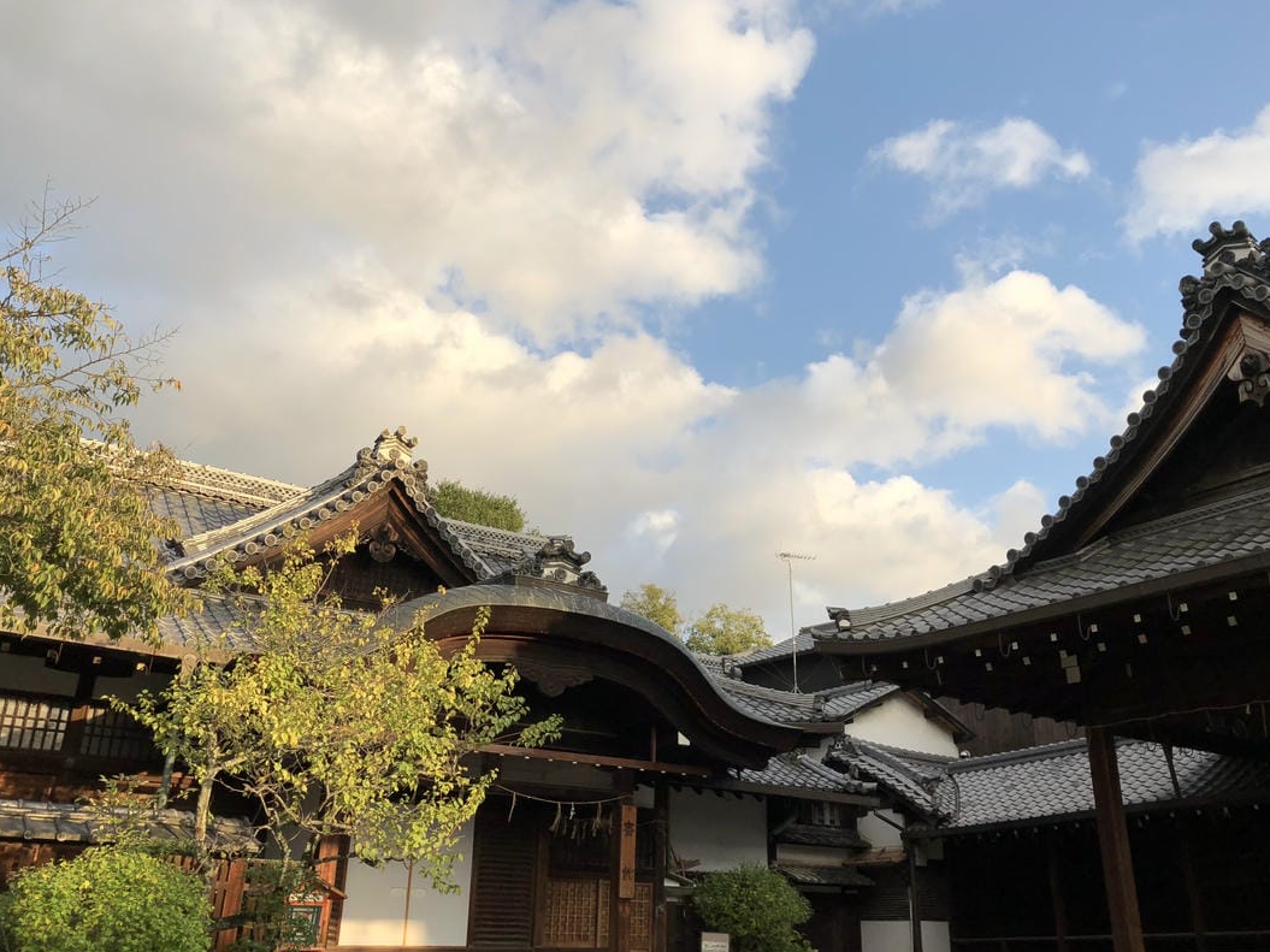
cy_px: 456
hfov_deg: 55.3
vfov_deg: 42.9
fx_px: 1211
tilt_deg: +21.5
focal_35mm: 33
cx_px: 687
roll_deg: -1.2
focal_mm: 3.99
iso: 20
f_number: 1.8
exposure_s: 1/796
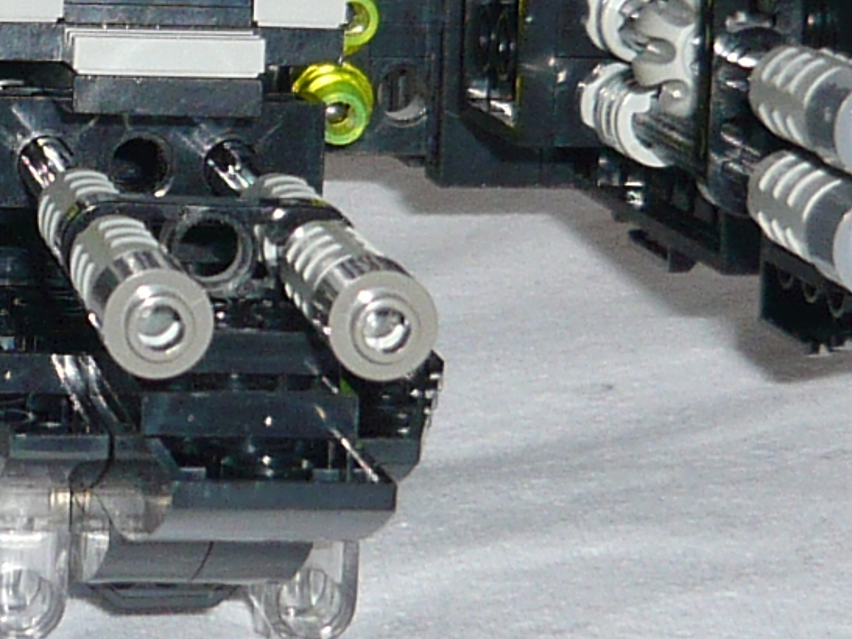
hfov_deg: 10.3
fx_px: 4700
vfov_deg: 7.7
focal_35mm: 191
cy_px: 14
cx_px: 112
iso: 100
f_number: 3.1
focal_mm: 5.5
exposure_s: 1/30
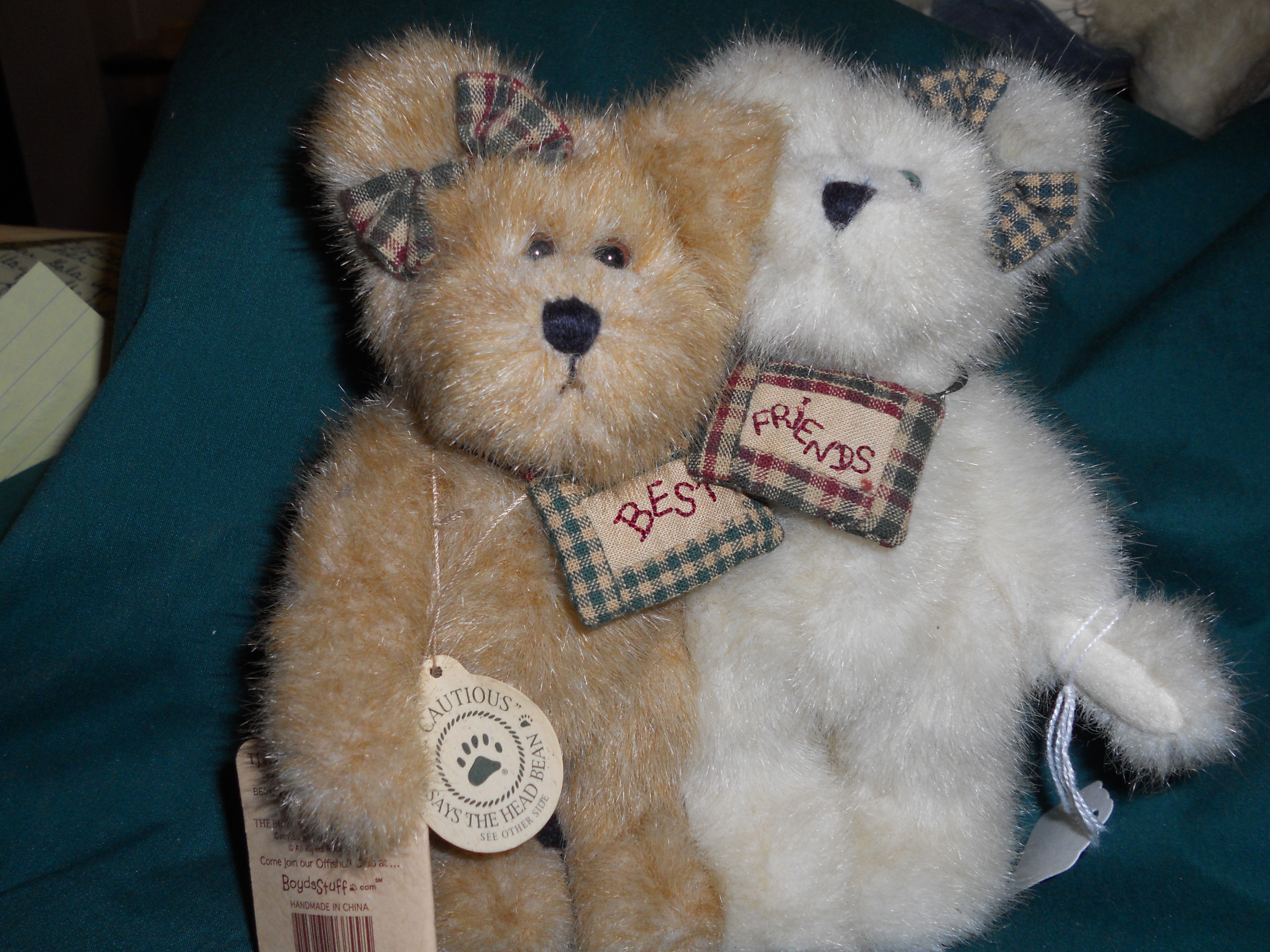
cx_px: 625
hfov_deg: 55.4
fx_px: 1211
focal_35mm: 33
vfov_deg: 42.9
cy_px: 489
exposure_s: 1/25
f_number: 8.8
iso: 80
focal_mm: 5.8
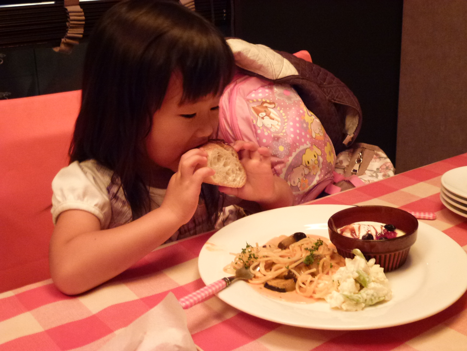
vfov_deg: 32.2
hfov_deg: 42.1
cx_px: 234
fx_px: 607
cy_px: 176
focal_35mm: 45
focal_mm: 8
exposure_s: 1/4
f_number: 4
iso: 400
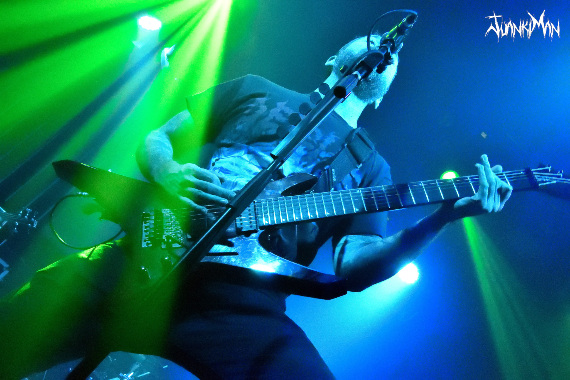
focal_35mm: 38
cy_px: 190
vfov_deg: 35.5
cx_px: 285
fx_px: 594
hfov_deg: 51.3
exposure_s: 1/320
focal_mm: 25
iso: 25600
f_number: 14
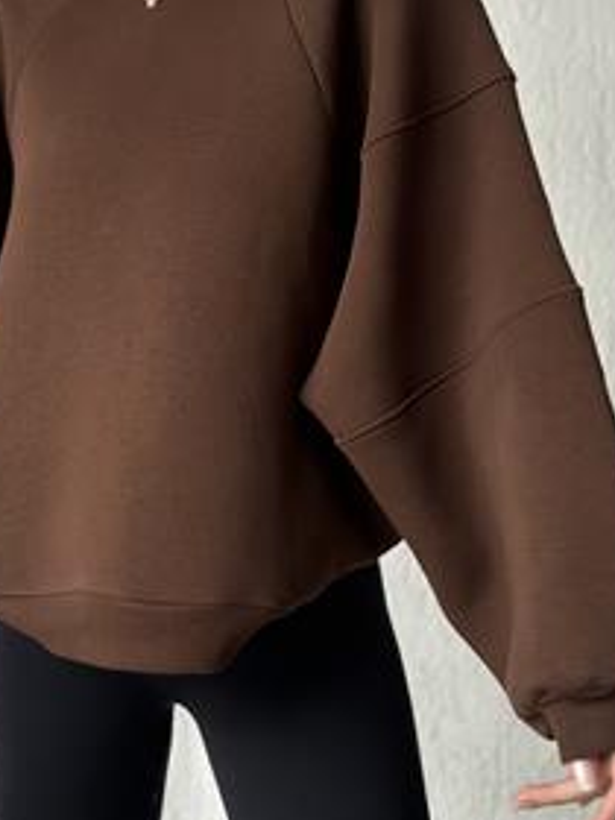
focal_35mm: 73
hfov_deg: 20.1
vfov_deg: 26.6
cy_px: 340
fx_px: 1729
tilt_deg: +4.0
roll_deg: -0.8
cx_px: 237
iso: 400
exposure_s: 1/40
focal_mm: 6.86
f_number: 1.78
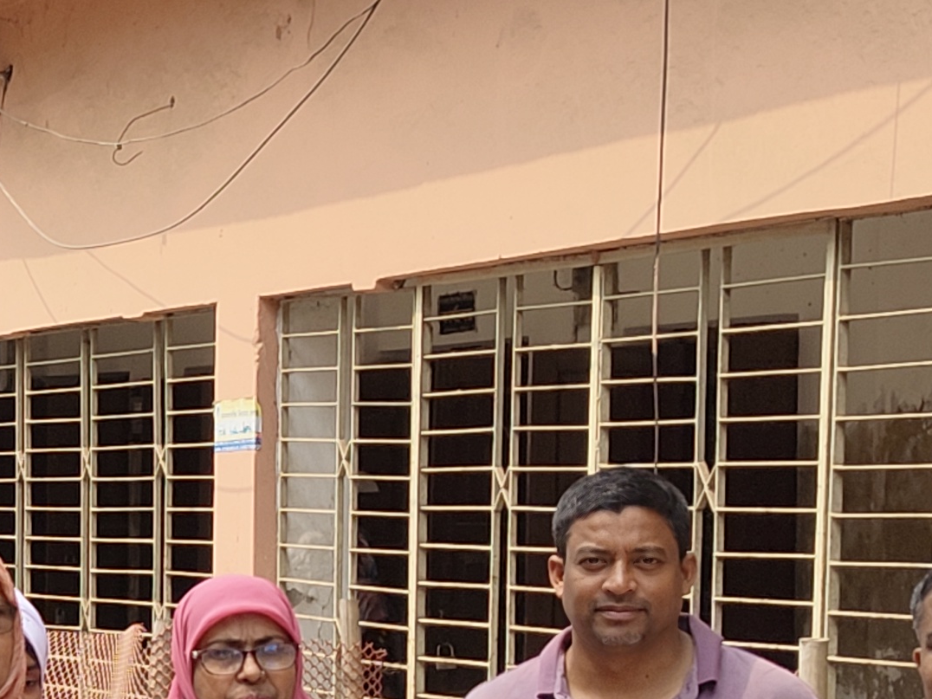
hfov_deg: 13.3
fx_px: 3689
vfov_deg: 10.8
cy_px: 658
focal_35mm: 137
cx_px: -622
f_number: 1.88
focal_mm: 5.56
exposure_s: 1/442
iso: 50
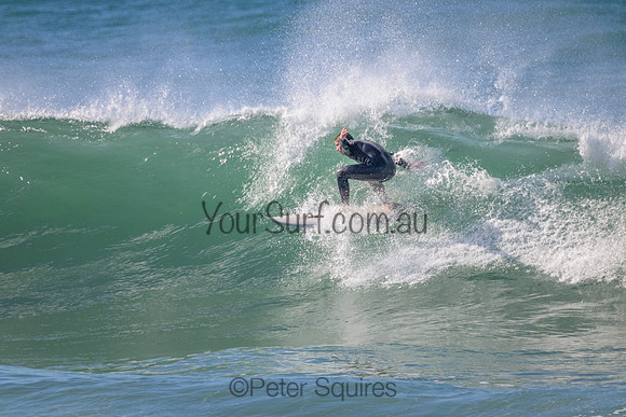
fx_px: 13914
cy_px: 208
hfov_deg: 2.6
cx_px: 313
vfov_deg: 1.7
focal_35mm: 800
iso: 1250
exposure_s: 1/2000
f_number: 11
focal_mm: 800
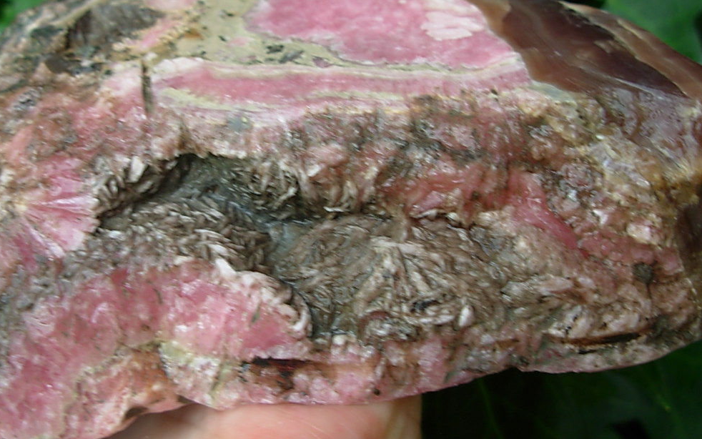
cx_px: 345
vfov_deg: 30.5
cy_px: 182
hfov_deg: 47.2
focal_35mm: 42
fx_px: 804
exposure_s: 1/65.9
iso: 50
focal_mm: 6.3
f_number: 2.9
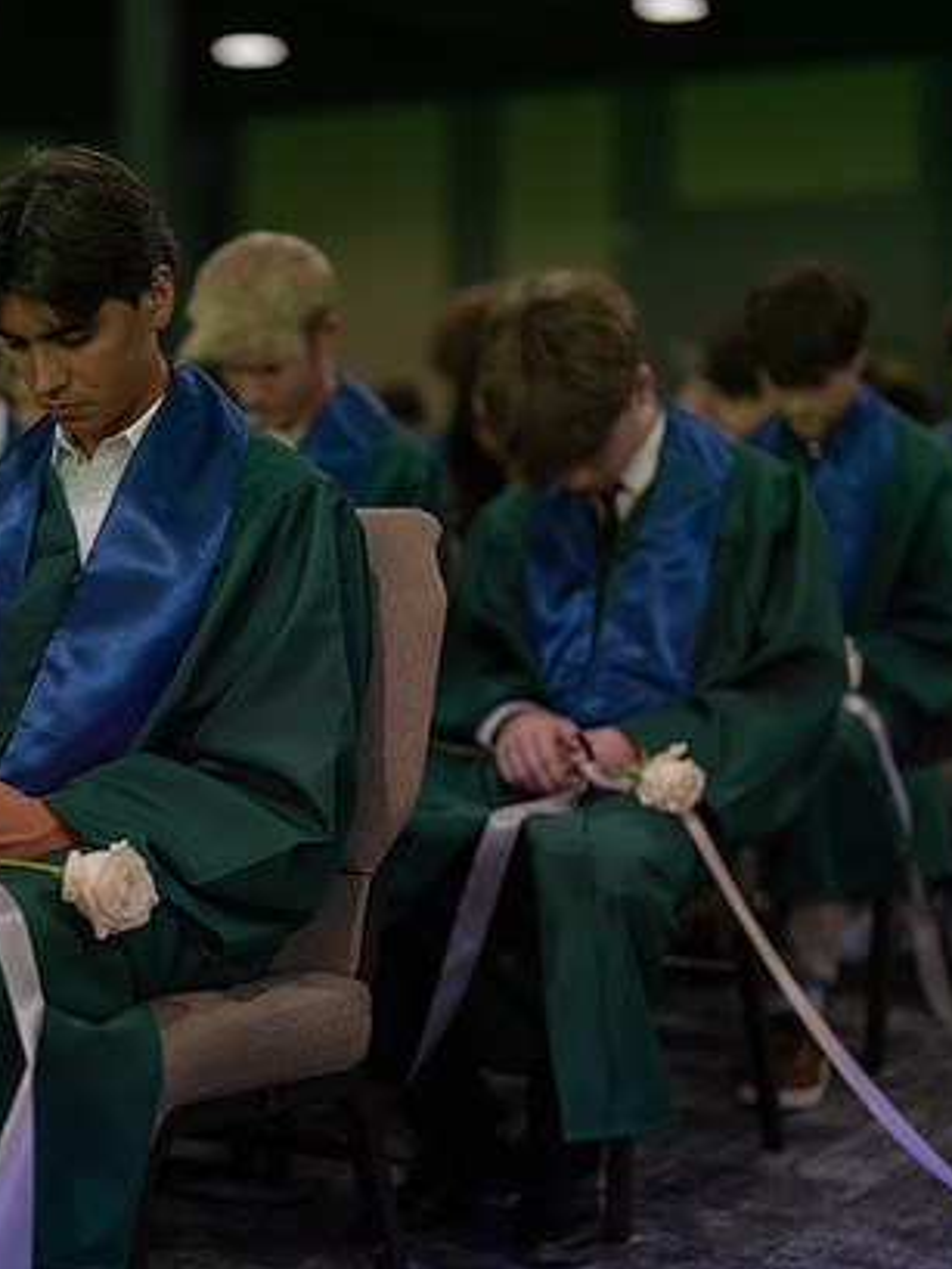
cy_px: 630
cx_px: 205
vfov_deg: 26.3
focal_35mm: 74
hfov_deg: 19.7
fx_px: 2712
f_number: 1.2
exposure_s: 1/400
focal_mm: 50
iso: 1000
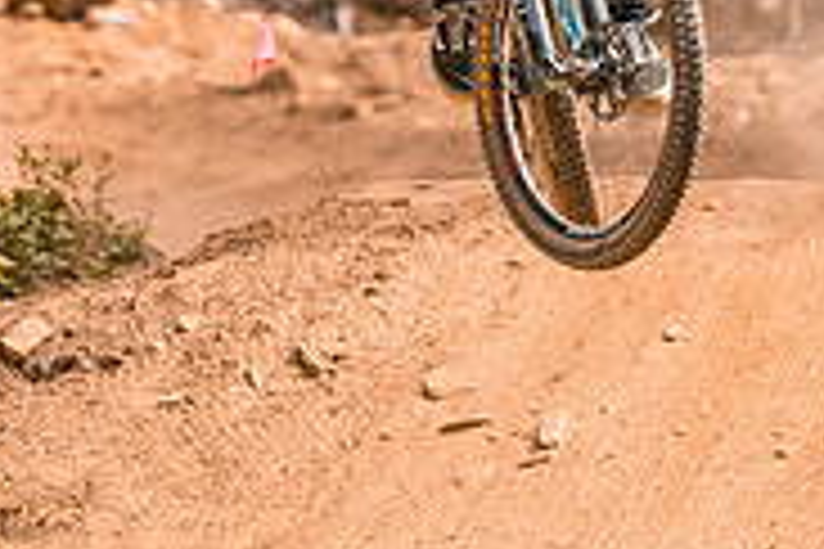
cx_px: 158
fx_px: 17829
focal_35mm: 779
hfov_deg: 2.6
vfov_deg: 1.8
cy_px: -278
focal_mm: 200
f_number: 2.8
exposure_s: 1/1600
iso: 280
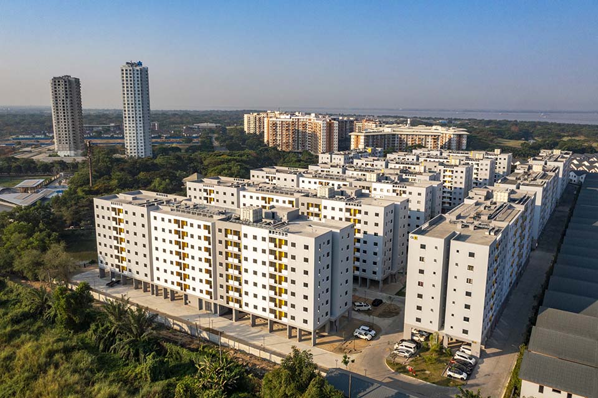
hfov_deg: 65.5
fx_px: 465
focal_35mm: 28
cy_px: 199
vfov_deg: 46.4
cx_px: 299
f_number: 11
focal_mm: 10.26
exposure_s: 1/200
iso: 100
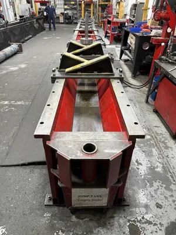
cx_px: 88
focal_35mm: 24
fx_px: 163
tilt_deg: -32.6
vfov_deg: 71.6
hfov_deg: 56.8
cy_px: 118
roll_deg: -0.6
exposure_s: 1/60
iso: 160
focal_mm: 6.76
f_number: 1.78
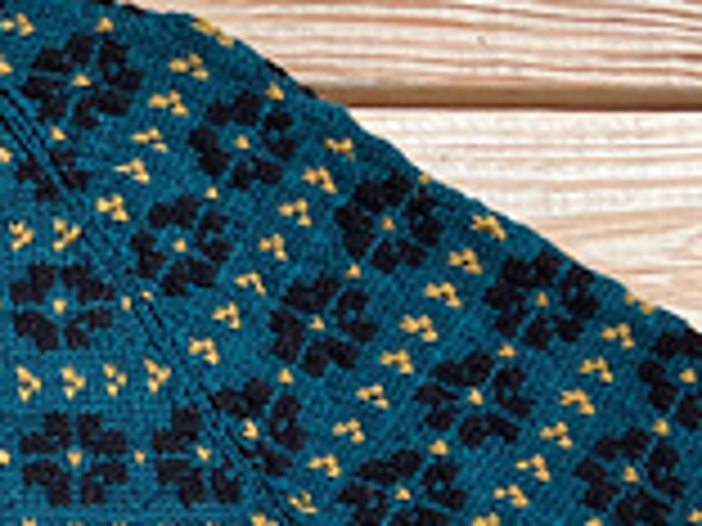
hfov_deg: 17.0
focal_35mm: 115
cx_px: 140
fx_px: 2332
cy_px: 845
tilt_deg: -81.8
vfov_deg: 12.1
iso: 32
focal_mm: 3.99
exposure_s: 1/684
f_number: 1.8
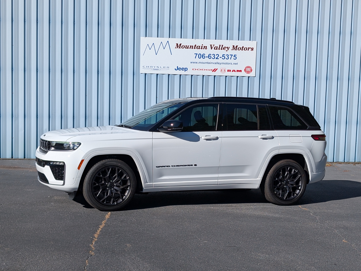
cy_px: 136
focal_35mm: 49
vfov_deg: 29.7
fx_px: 511
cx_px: 180
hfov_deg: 38.9
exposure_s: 1/1789
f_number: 1.68
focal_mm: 6.9
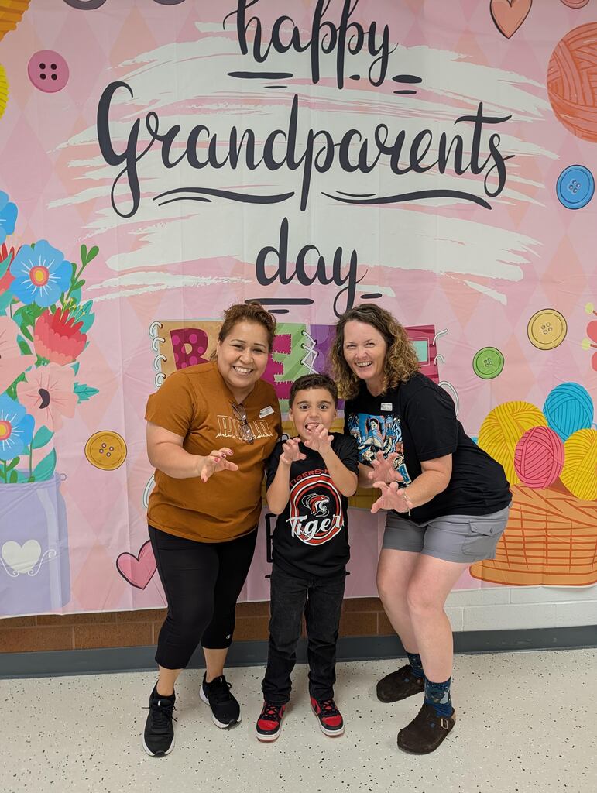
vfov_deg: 71.5
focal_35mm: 24
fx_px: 551
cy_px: 396
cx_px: 298
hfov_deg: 56.9
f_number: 1.68
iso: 58
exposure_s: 1/30
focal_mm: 6.9
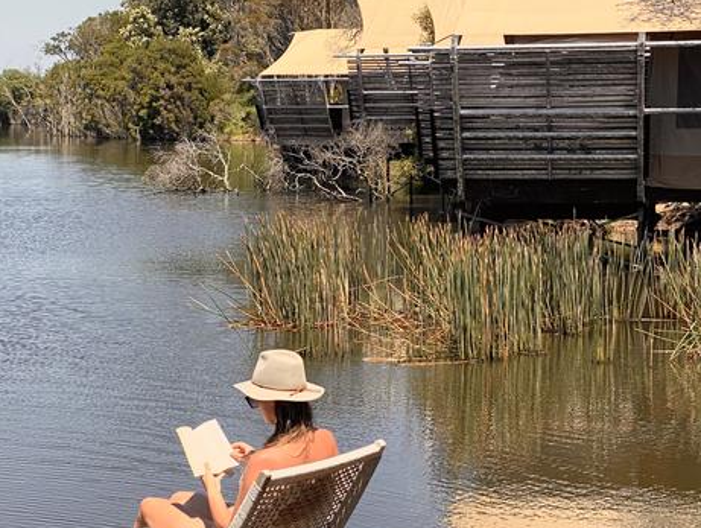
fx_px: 1419
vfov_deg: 21.0
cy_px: 348
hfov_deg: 27.6
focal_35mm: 70
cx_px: 249
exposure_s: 1/1115
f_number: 2
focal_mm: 6
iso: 20
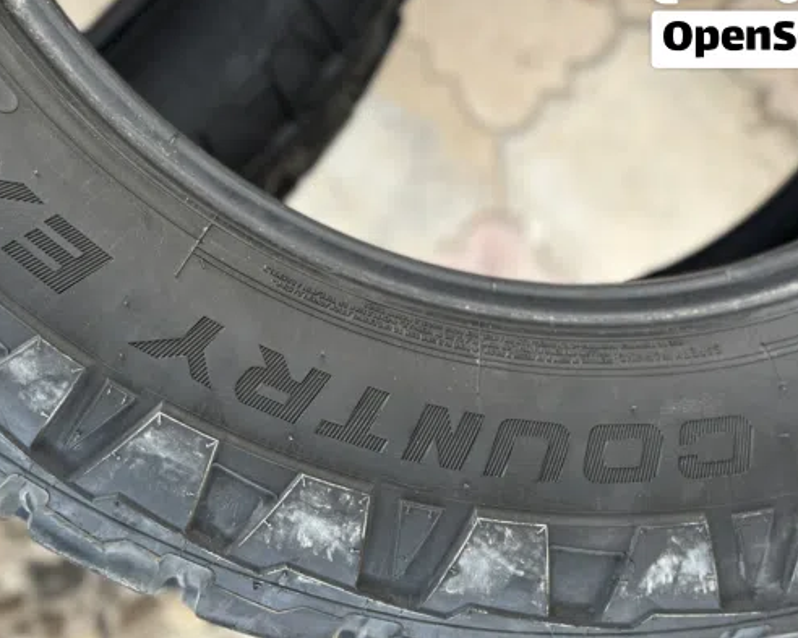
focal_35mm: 61
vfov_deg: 25.0
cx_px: 407
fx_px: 1440
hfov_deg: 31.0
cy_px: 302
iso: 80
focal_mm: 6.86
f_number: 1.78
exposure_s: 1/202
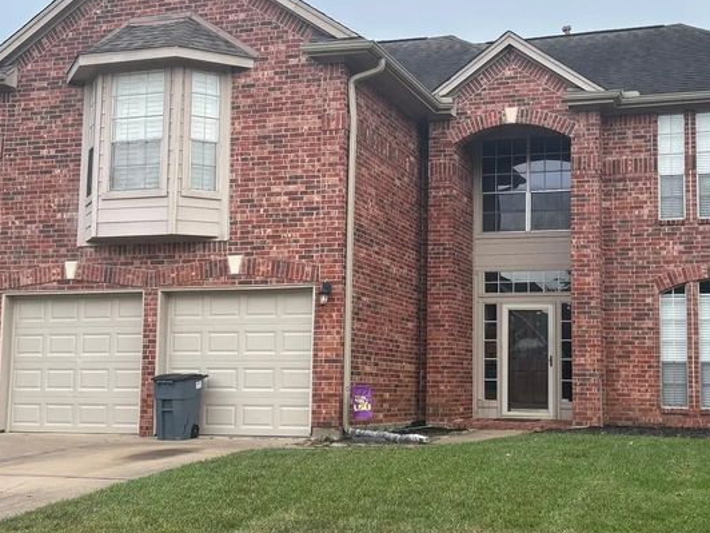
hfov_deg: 38.0
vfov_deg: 29.1
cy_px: 263
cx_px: 440
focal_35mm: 50
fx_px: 1026
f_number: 1.6
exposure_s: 1/910
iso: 50
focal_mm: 5.96
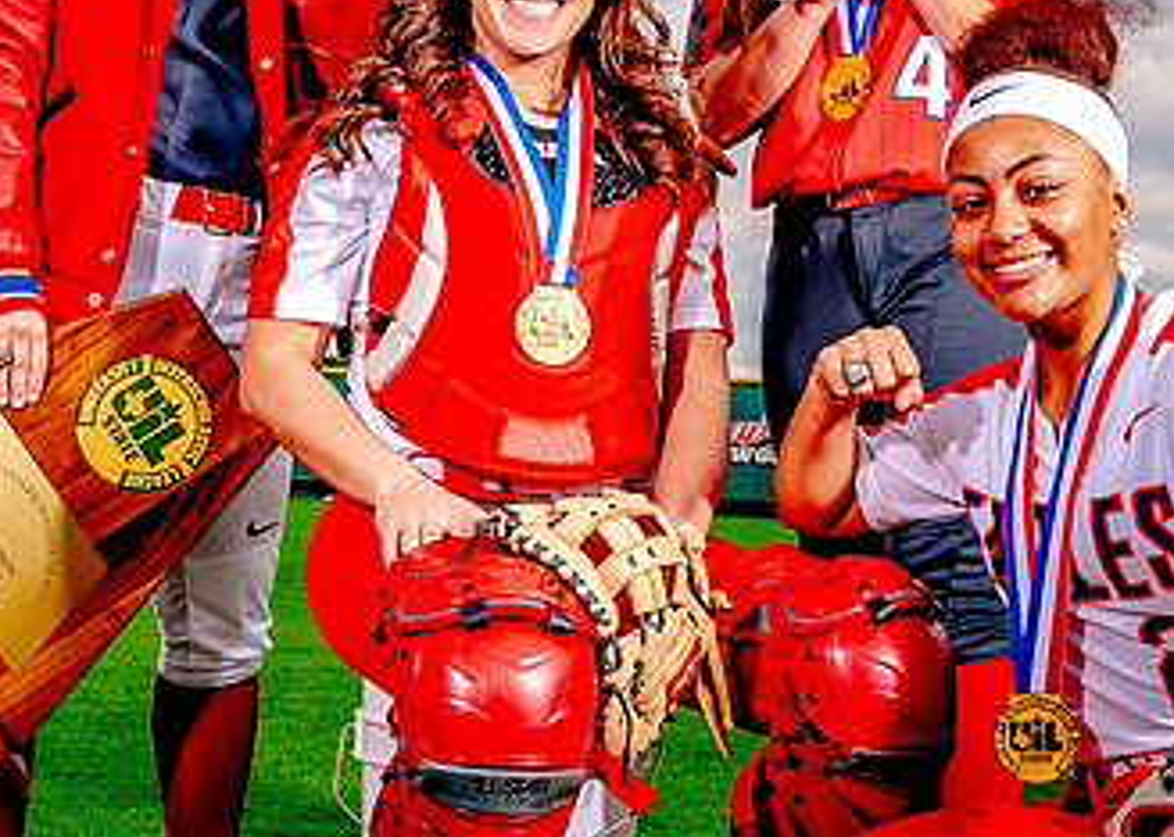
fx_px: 2500
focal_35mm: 75
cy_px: 444
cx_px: 569
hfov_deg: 26.4
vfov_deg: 19.0
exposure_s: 1/125
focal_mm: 24
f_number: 8
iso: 100
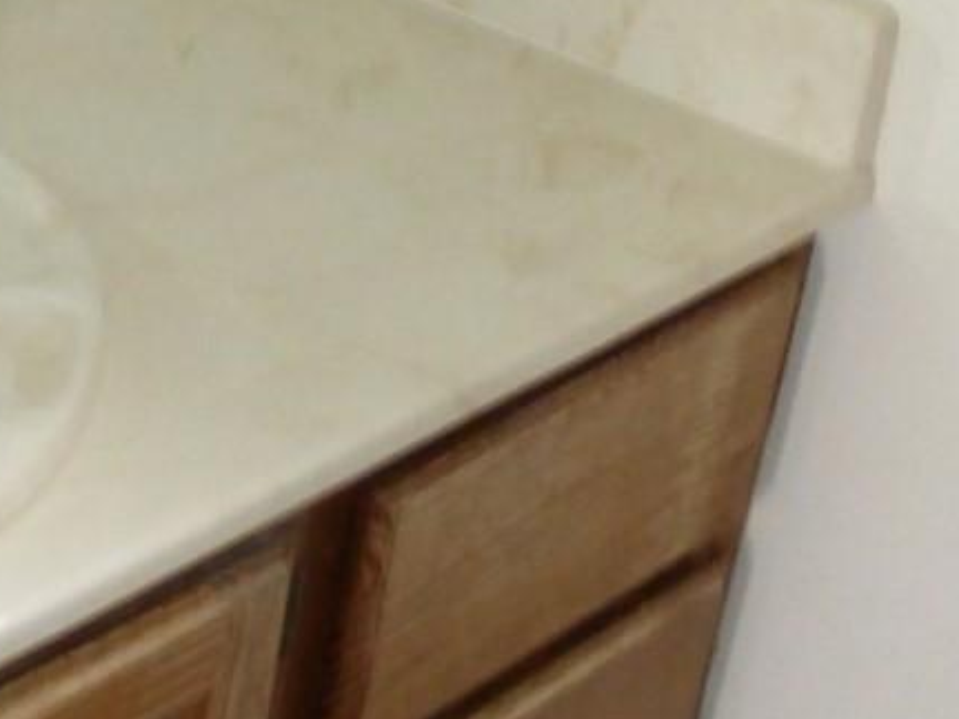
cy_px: 184
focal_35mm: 100
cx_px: -353
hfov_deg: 18.1
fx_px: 2770
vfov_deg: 14.7
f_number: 3.6
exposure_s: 1/60
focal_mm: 5.4
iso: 640
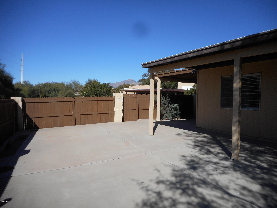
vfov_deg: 54.9
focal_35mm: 25
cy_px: 104
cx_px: 138
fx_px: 200
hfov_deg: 69.4
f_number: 3.7
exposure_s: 1/1250
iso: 80
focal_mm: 4.5
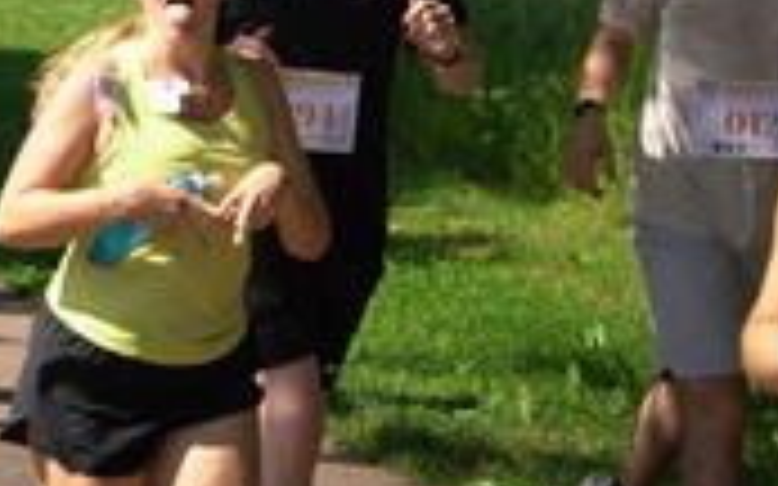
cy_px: 70
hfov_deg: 12.5
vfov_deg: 7.9
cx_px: -49
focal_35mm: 165
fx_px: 3497
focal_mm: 70
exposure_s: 1/8000
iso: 640
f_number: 2.8
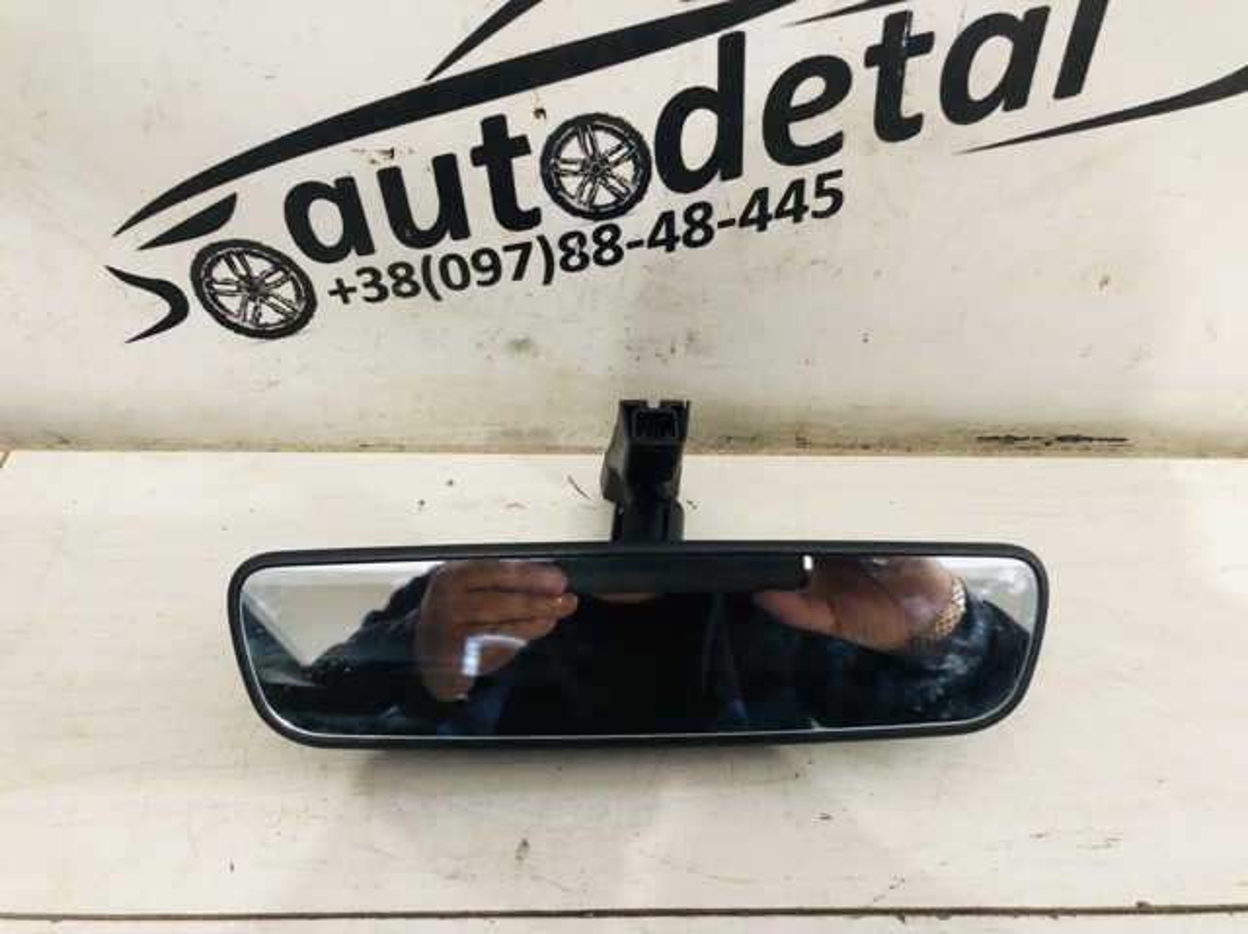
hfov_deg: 63.5
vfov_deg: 49.7
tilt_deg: -45.6
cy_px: 467
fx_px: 1009
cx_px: 624
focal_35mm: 28
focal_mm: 3.99
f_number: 1.8
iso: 100
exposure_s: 1/11
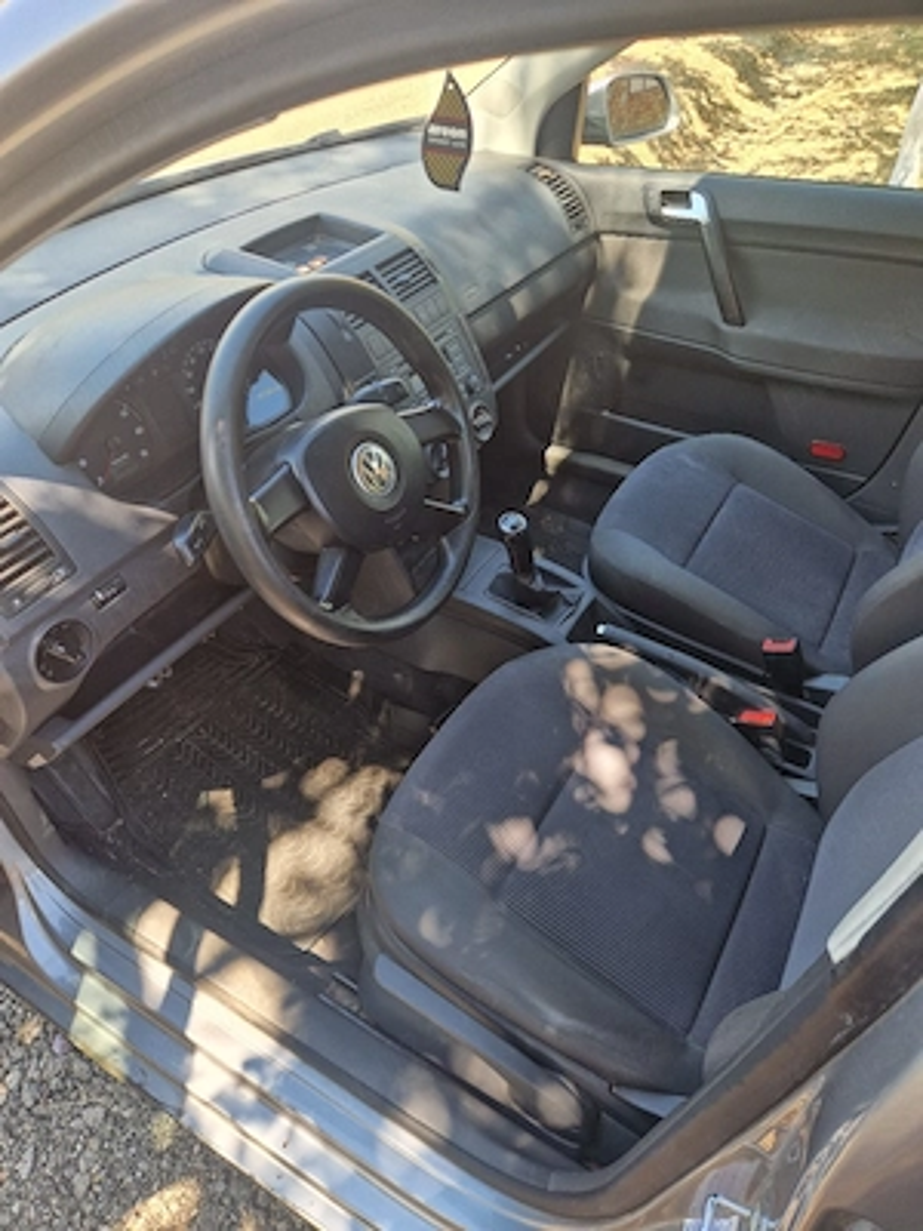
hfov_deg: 58.9
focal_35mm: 23
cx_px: 462
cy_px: 616
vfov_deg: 73.9
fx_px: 818
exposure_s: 1/182
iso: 50
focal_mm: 5.4
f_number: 1.8
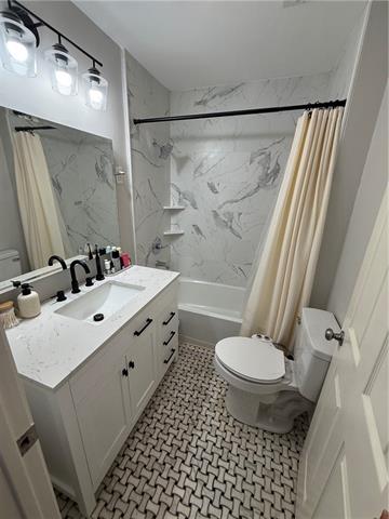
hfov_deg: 85.7
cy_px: 260
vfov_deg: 102.1
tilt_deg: -18.5
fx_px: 210
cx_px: 194
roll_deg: -3.7
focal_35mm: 14
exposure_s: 1/135
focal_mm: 2.22
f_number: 2.2
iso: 64
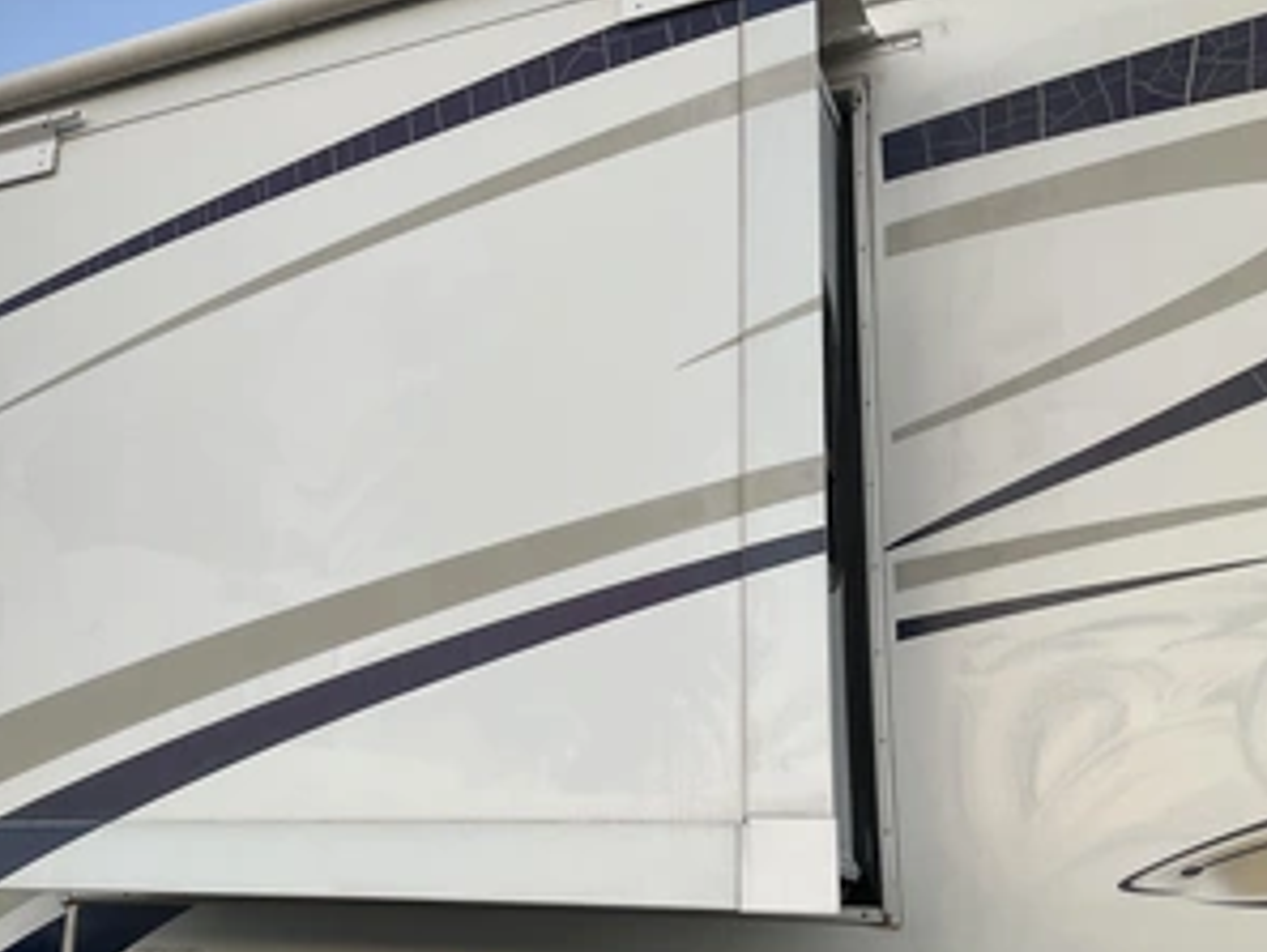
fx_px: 1428
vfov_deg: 36.6
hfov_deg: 47.1
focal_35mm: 39
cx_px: 431
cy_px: 593
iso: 25
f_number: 1.8
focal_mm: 3
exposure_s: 1/256
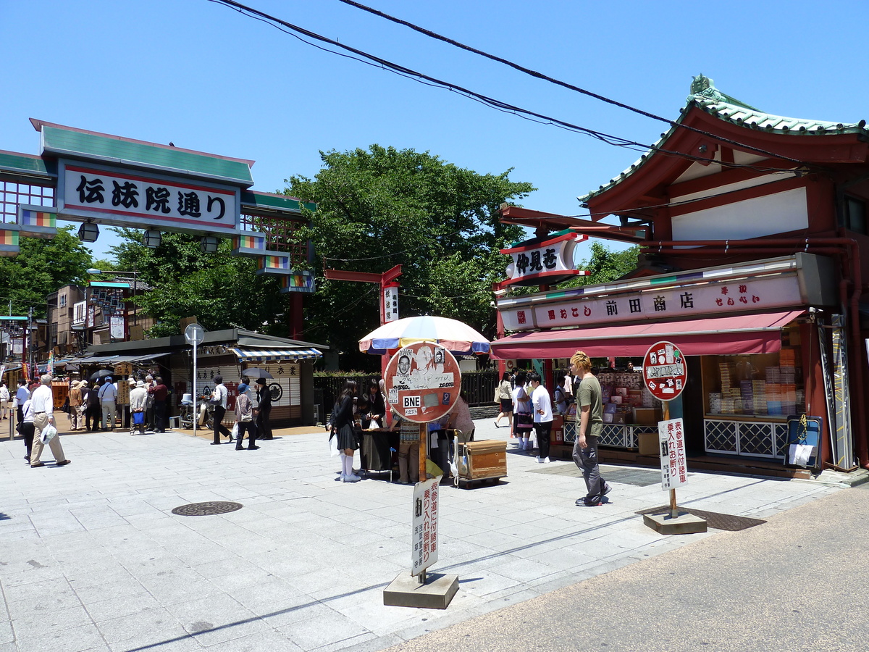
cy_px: 326
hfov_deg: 69.4
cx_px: 434
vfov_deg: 54.9
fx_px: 628
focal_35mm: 25
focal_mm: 4.1
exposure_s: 1/400
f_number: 4
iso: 80
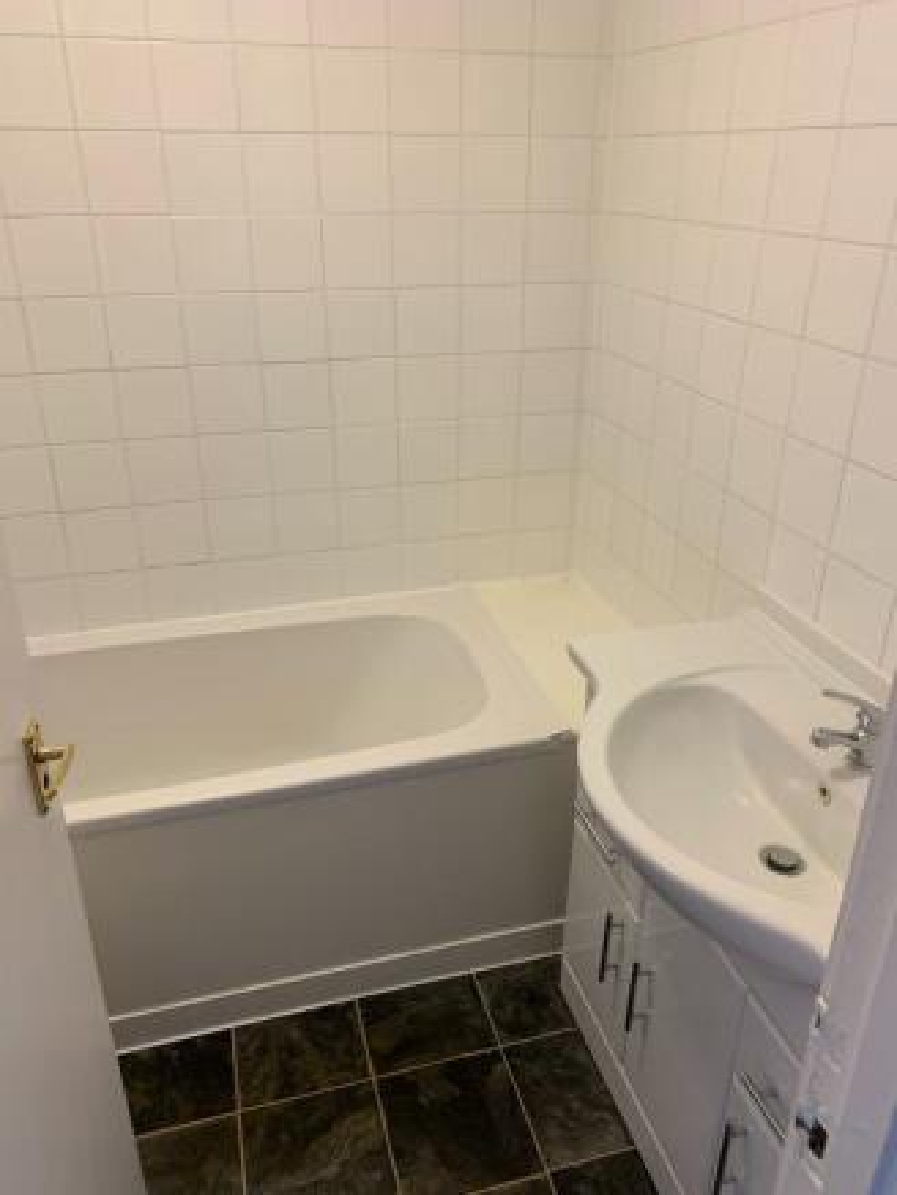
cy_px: 598
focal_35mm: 26
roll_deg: +0.1
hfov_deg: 53.1
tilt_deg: -23.4
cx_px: 448
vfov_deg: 67.3
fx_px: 898
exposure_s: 1/50
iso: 64
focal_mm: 4.25
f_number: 1.8
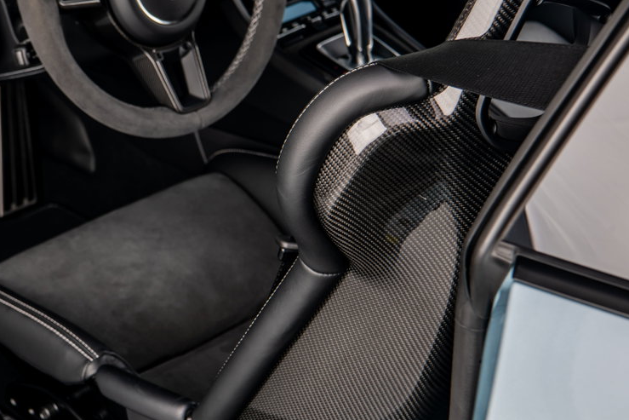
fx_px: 1695
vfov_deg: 14.1
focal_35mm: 97
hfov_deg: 21.0
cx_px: 243
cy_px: 276
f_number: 9
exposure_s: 1/125
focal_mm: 70
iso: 200
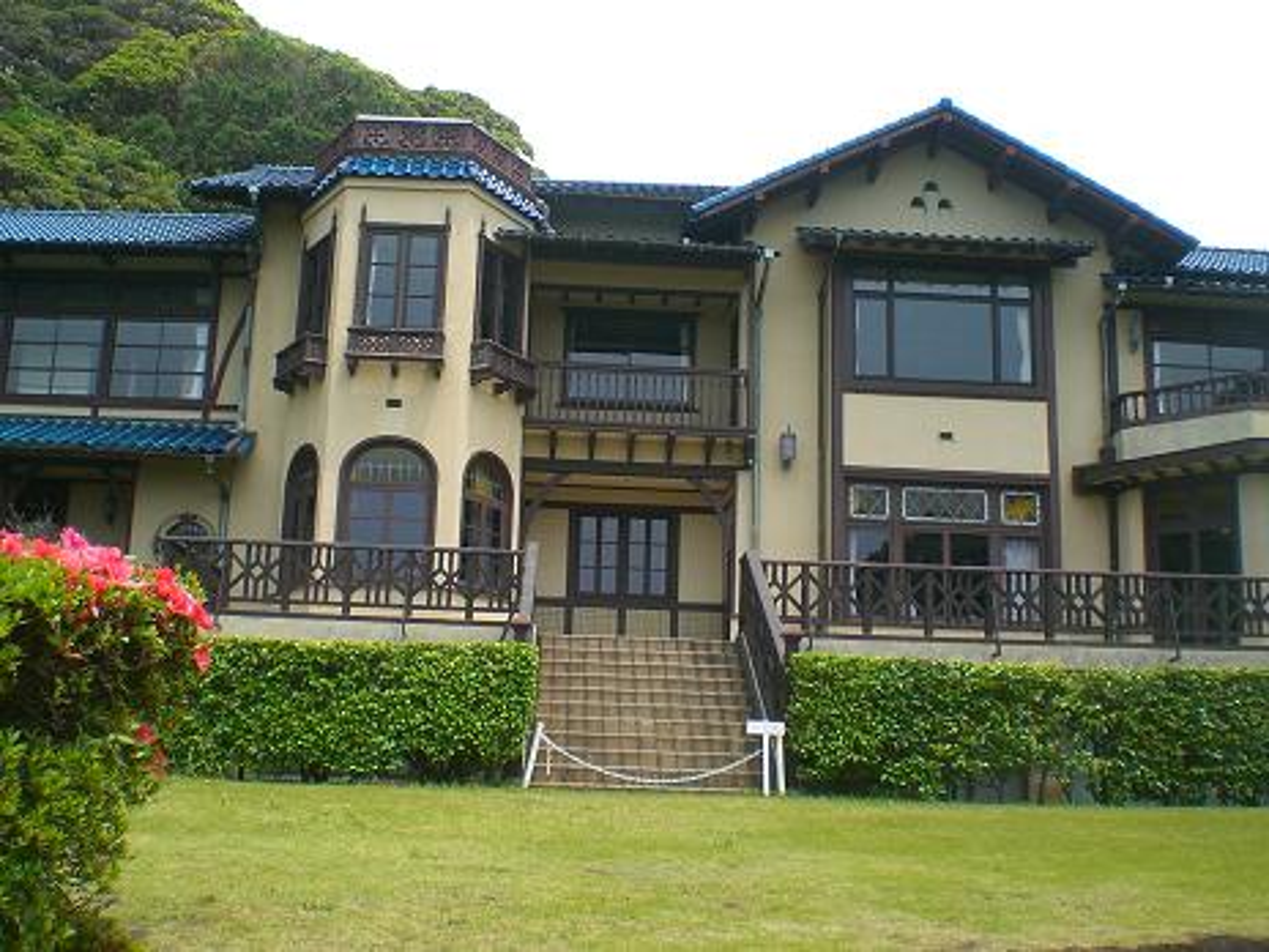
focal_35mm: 38
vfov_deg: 37.7
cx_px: 634
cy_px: 476
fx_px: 1393
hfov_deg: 49.0
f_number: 4.4
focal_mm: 6.3
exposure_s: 1/320
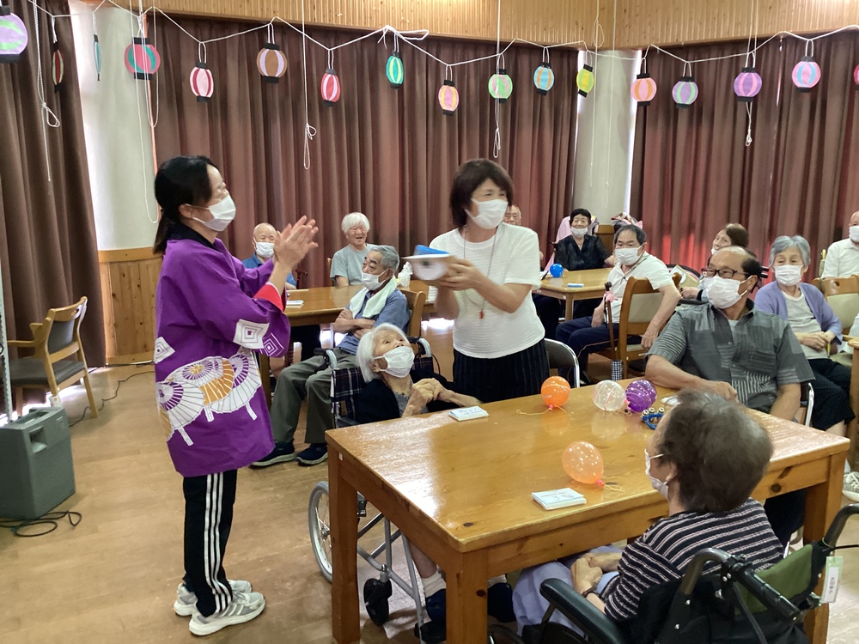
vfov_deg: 45.4
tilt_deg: -10.2
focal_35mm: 31
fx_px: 769
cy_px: 322
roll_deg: +0.6
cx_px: 430
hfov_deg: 58.4
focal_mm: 3.3
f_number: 2.4
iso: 320
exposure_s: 1/40
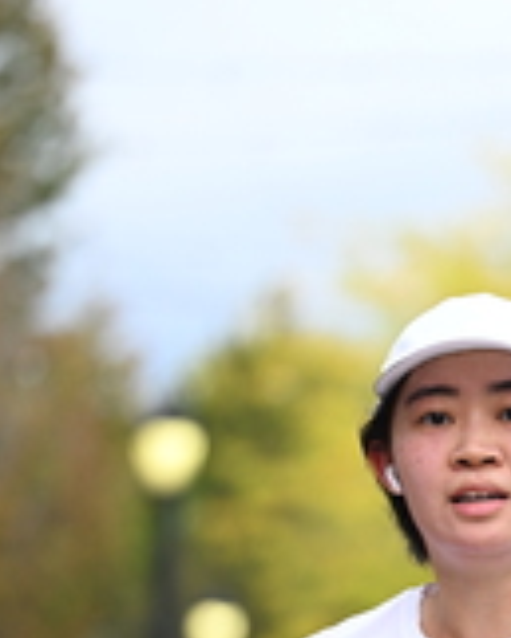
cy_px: 737
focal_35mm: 385
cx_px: 715
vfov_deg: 5.0
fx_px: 7271
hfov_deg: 4.0
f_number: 2.8
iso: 640
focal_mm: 120
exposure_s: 1/2000
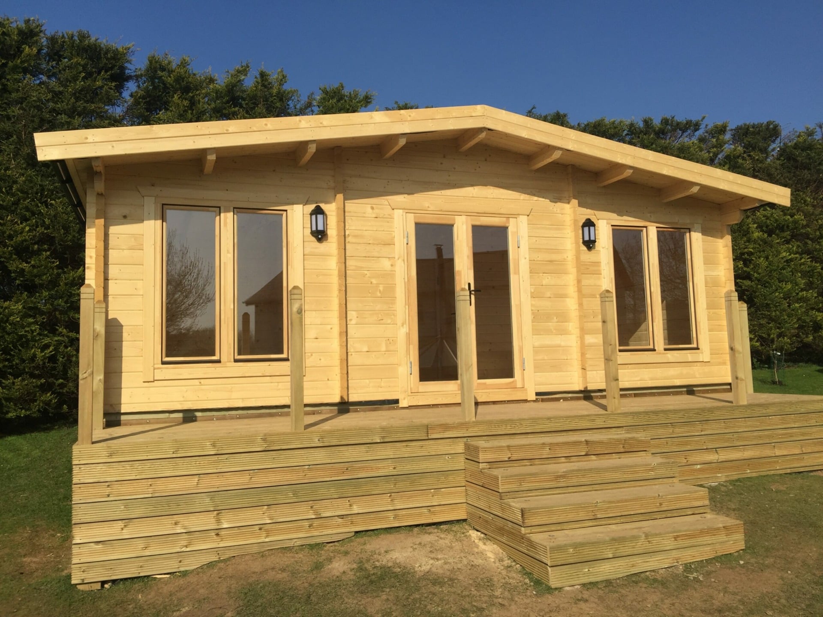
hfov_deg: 61.7
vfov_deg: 48.2
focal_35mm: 29
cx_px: 412
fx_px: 689
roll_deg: +1.5
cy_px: 308
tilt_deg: +5.5
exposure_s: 1/3597
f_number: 2.2
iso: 32
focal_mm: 4.15
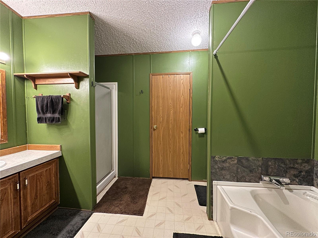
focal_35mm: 14
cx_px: 159
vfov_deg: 85.7
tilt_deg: -1.6
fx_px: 129
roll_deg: -0.4
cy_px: 119
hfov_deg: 102.1
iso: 640
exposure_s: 1/60
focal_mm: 2.22
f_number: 2.2
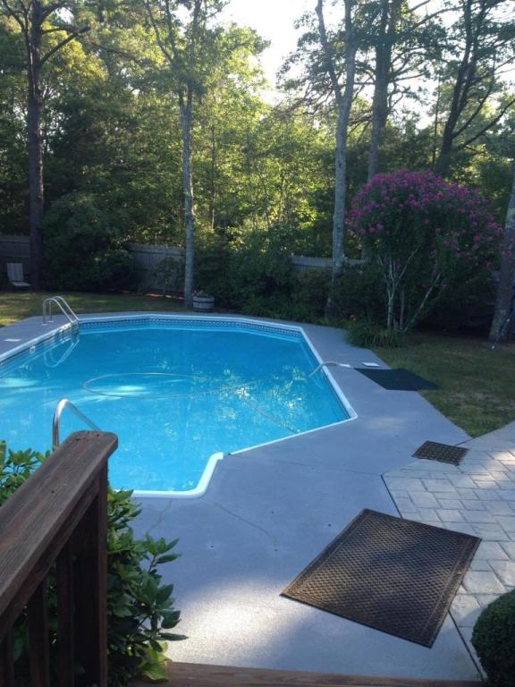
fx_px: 694
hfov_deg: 40.7
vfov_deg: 52.6
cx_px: 258
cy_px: 344
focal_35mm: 35
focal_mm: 4.28
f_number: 2.4
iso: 50
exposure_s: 1/180
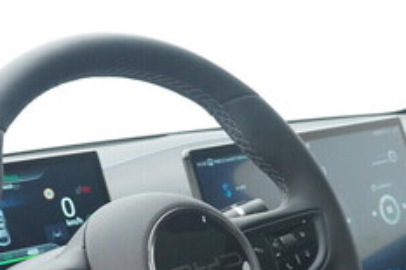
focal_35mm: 85
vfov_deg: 15.8
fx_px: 958
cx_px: 183
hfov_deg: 23.9
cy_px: 251
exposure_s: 1/60
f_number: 6.3
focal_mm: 24
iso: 1000
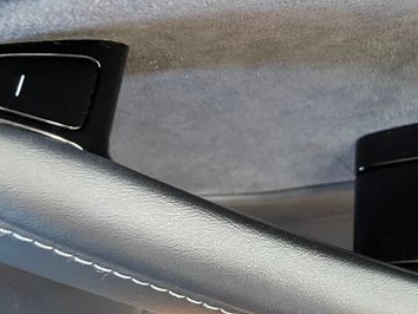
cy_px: 183
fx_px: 568
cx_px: 318
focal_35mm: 47
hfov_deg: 39.2
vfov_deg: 30.9
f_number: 1.6
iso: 500
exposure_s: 1/40
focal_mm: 4.2
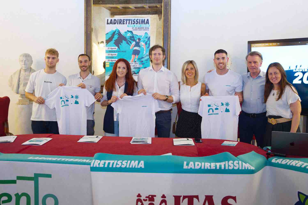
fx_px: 297
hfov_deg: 54.8
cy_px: 102
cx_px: 154
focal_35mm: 35
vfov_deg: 38.2
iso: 2000
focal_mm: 34.7
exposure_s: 1/200
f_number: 3.5
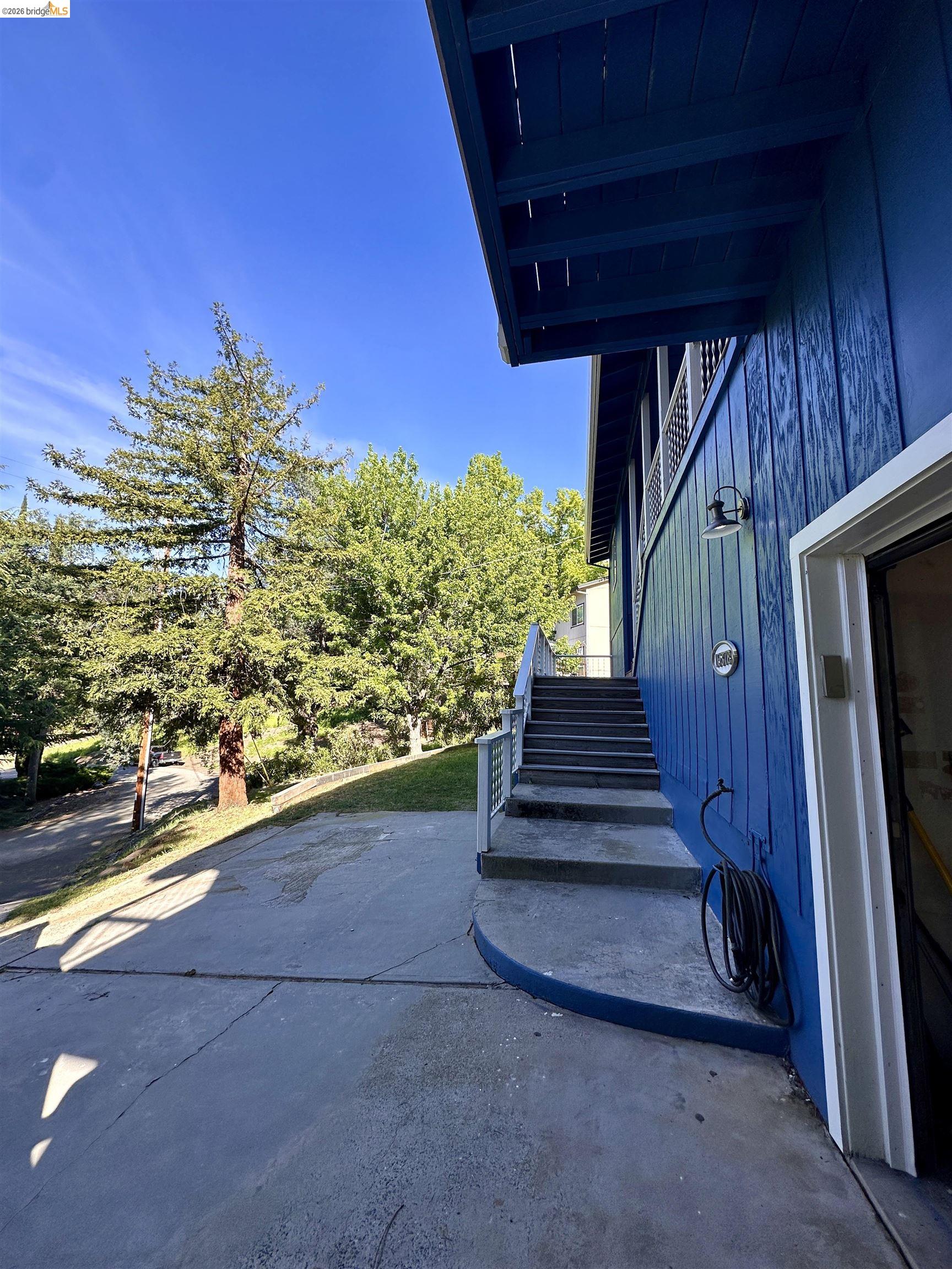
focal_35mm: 14
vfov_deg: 102.1
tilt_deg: +6.9
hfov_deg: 85.7
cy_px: 634
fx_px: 513
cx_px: 476
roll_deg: -1.1
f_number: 2.2
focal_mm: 2.22
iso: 40
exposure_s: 1/729
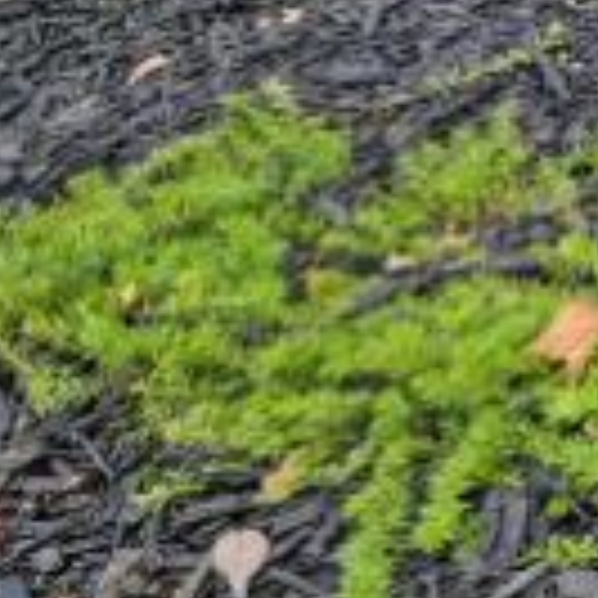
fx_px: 2619
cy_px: -1129
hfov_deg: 6.6
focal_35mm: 134
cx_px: 2900
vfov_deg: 10.1
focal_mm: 14
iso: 500
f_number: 10
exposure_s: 1/400
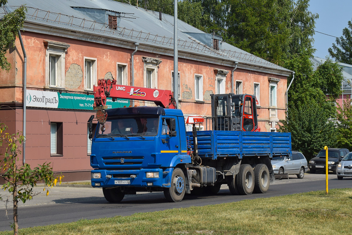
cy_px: 118
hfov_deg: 28.1
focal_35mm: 72
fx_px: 704
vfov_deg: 18.9
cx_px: 176
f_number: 7.1
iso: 200
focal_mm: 48
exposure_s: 1/1000
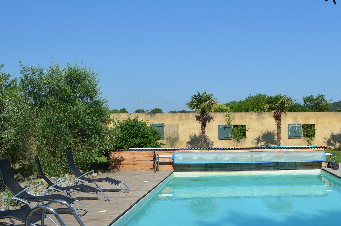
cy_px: 106
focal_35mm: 47
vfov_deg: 28.5
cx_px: 266
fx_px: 444
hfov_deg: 40.5
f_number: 9
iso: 100
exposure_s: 1/320
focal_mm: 18
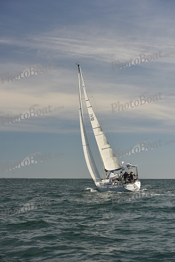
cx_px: 88
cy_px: 131
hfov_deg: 19.5
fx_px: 510
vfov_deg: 28.8
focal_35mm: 70
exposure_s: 1/640
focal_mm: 70
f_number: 6.3
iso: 250
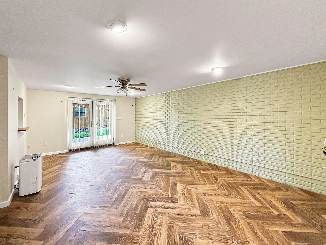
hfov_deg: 102.1
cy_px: 122
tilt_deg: -3.4
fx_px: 132
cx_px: 163
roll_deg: -0.5
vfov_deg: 85.7
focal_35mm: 14
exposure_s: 1/60
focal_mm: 2.2
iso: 320
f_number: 2.2
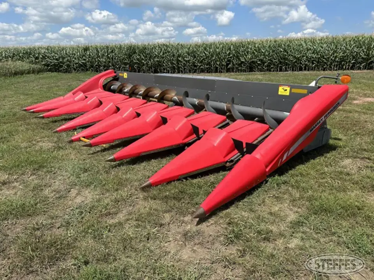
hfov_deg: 71.6
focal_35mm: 24
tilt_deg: -15.8
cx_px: 187
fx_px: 259
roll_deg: +2.8
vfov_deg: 56.8
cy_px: 140
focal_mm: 6.86
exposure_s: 1/4184
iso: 80
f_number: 1.78
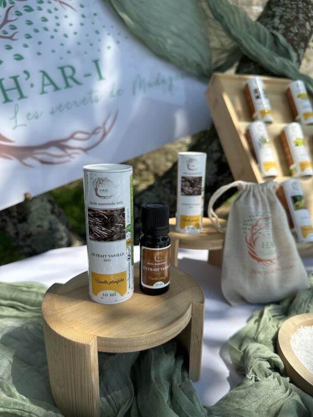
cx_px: 156
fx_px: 289
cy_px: 208
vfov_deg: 71.6
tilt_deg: -16.7
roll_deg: -1.5
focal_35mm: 24
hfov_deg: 56.8
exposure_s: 1/3472
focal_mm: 6.86
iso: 80
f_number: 1.78
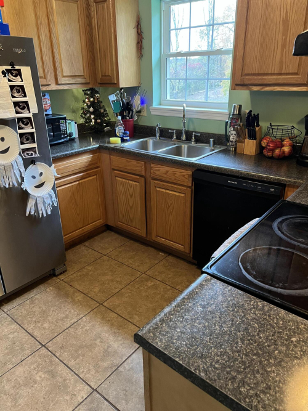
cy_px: 206
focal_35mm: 26
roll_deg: +0.8
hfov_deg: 53.0
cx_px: 154
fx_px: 309
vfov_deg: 67.3
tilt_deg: -23.4
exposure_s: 1/40
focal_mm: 5.7
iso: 400
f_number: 1.5
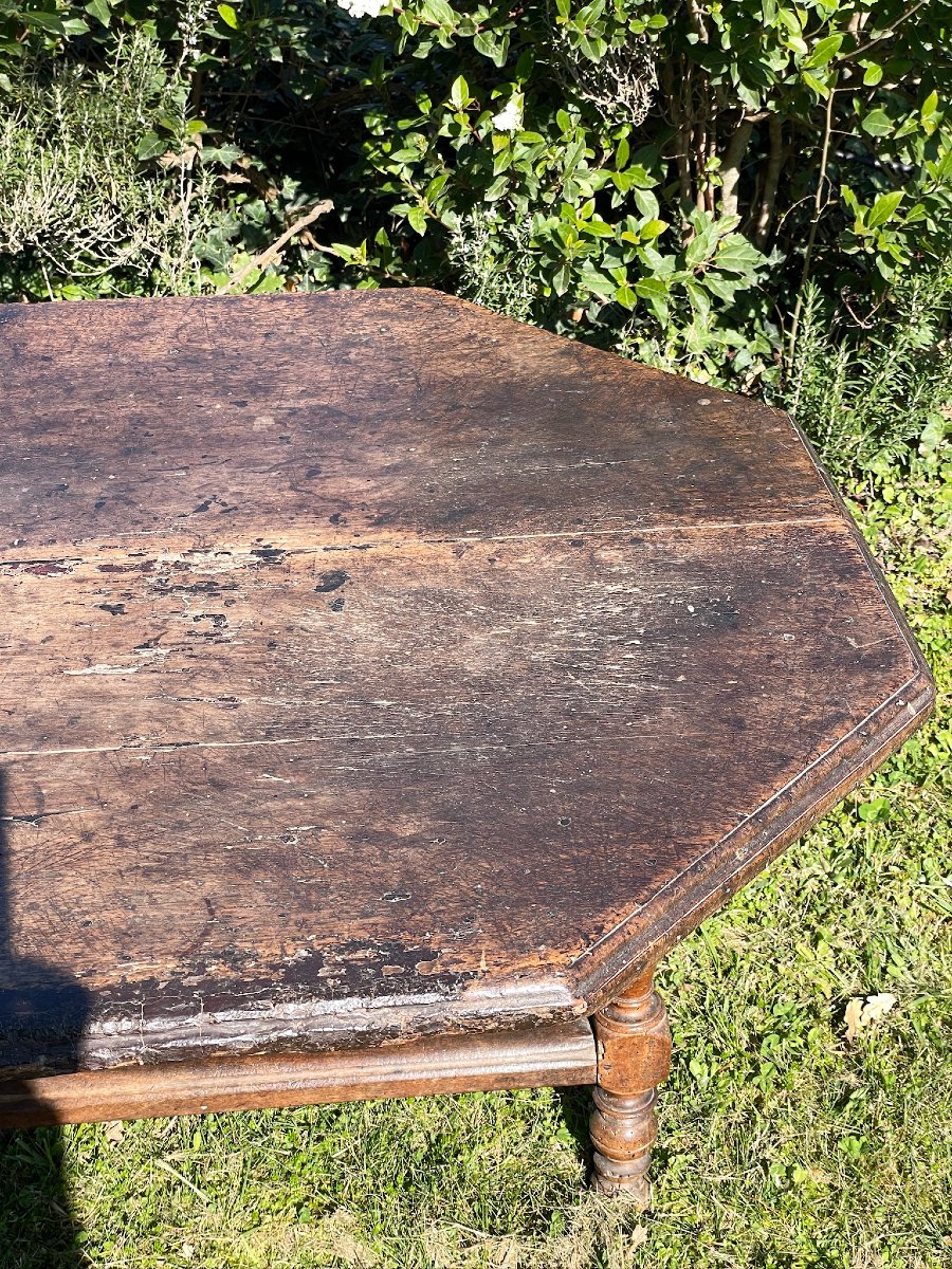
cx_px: 476
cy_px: 634
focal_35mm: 52
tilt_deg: -32.1
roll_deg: +1.6
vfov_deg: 36.8
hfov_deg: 28.0
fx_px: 1907
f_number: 2
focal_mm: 6
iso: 25
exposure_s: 1/623
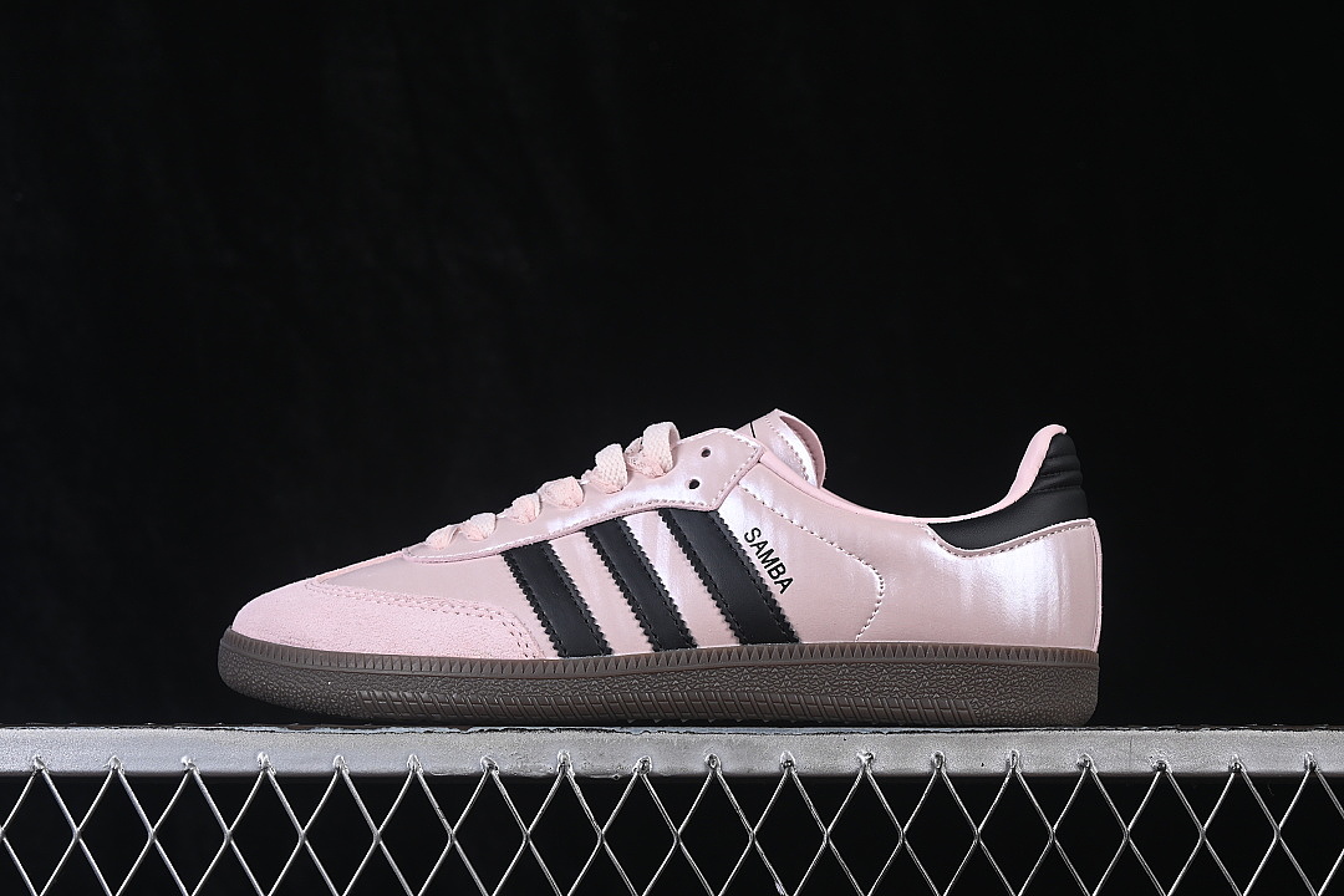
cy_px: 448
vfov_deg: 18.2
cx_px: 672
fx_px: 2800
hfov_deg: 27.0
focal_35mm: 75
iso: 160
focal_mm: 50
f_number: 8
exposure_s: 1/80
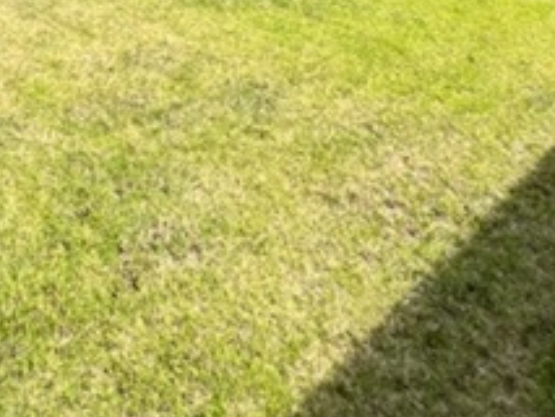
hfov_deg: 46.6
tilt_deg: -1.9
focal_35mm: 39
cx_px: 162
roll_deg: +2.6
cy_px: -201
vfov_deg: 26.8
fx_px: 626
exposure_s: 1/995
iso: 32
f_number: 1.8
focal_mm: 1.57
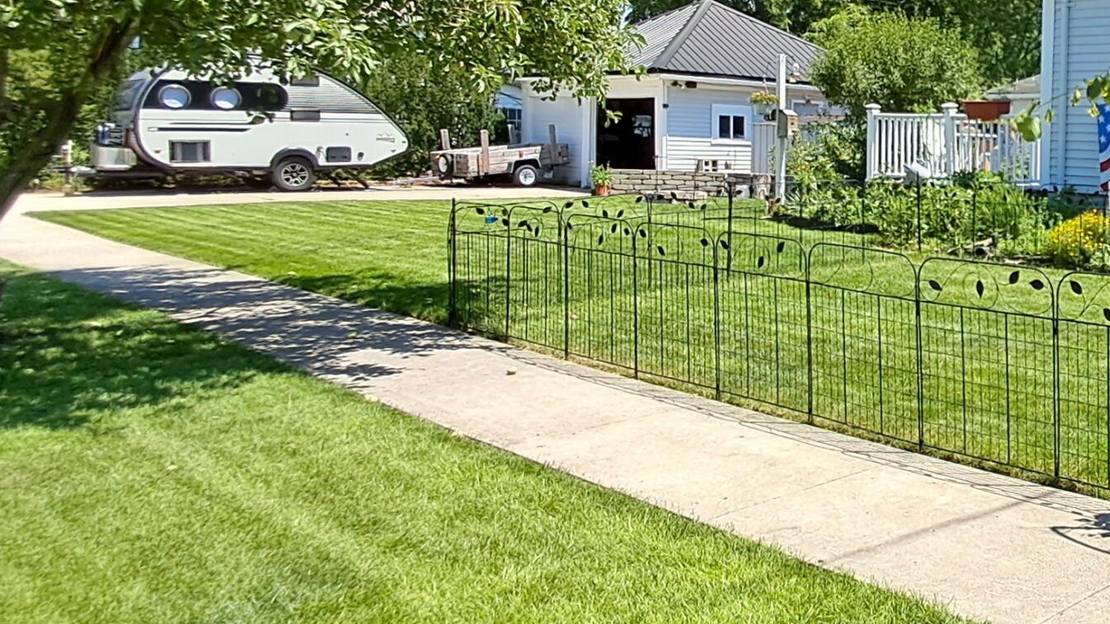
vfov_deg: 30.1
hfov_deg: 45.2
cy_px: 180
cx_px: 1062
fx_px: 1148
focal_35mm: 39
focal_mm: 1.64
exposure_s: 1/766
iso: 40
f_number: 2.2
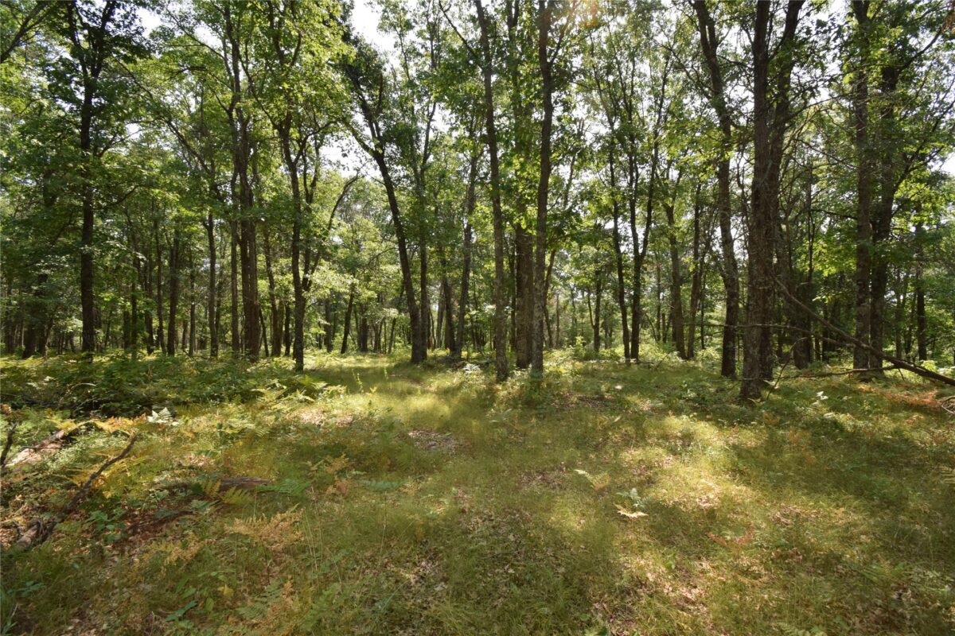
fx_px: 398
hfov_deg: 100.4
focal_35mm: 15
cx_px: 478
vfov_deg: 77.3
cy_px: 318
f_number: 10
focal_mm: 10
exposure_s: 1/200
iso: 320
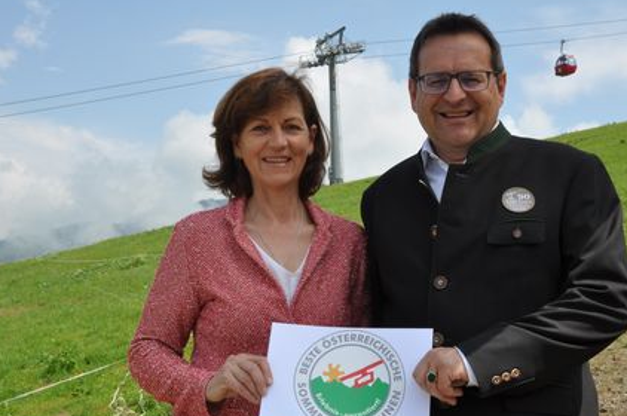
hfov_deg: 38.9
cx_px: 345
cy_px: 236
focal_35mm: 51
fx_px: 887
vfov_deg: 26.4
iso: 200
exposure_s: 1/160
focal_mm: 28
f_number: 13
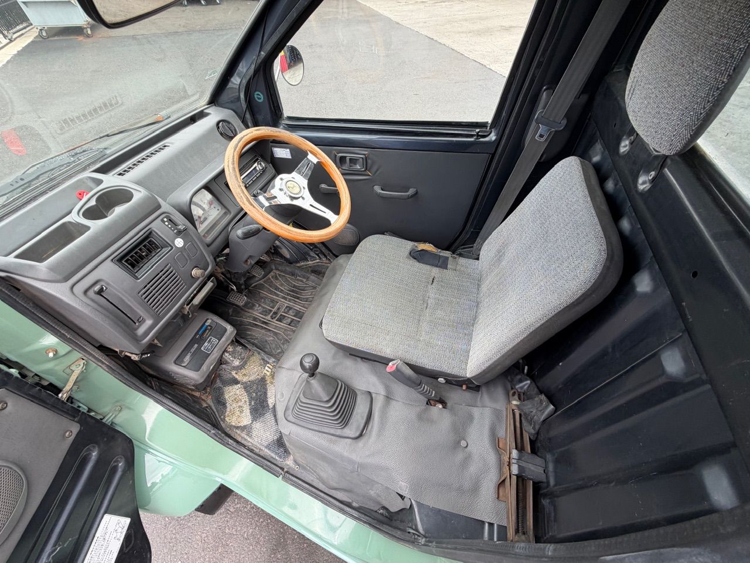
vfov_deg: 85.7
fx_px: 303
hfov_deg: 102.1
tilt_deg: -50.2
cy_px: 282
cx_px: 375
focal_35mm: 14
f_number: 2.2
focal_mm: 2.22
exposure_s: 1/121
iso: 50
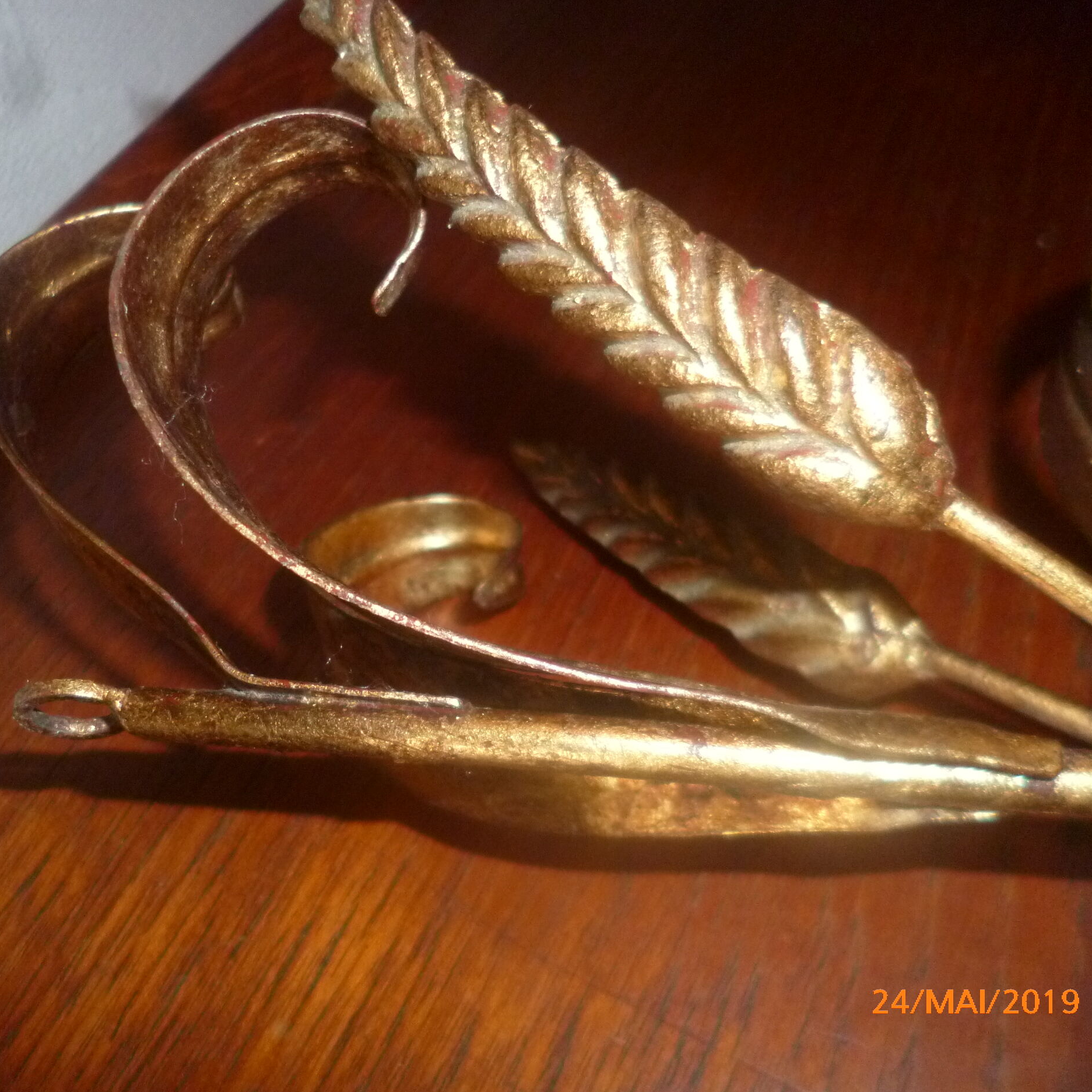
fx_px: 1035
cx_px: 427
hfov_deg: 55.1
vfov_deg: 55.6
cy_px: 554
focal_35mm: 29
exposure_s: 1/125
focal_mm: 4.3
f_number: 2.5
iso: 250
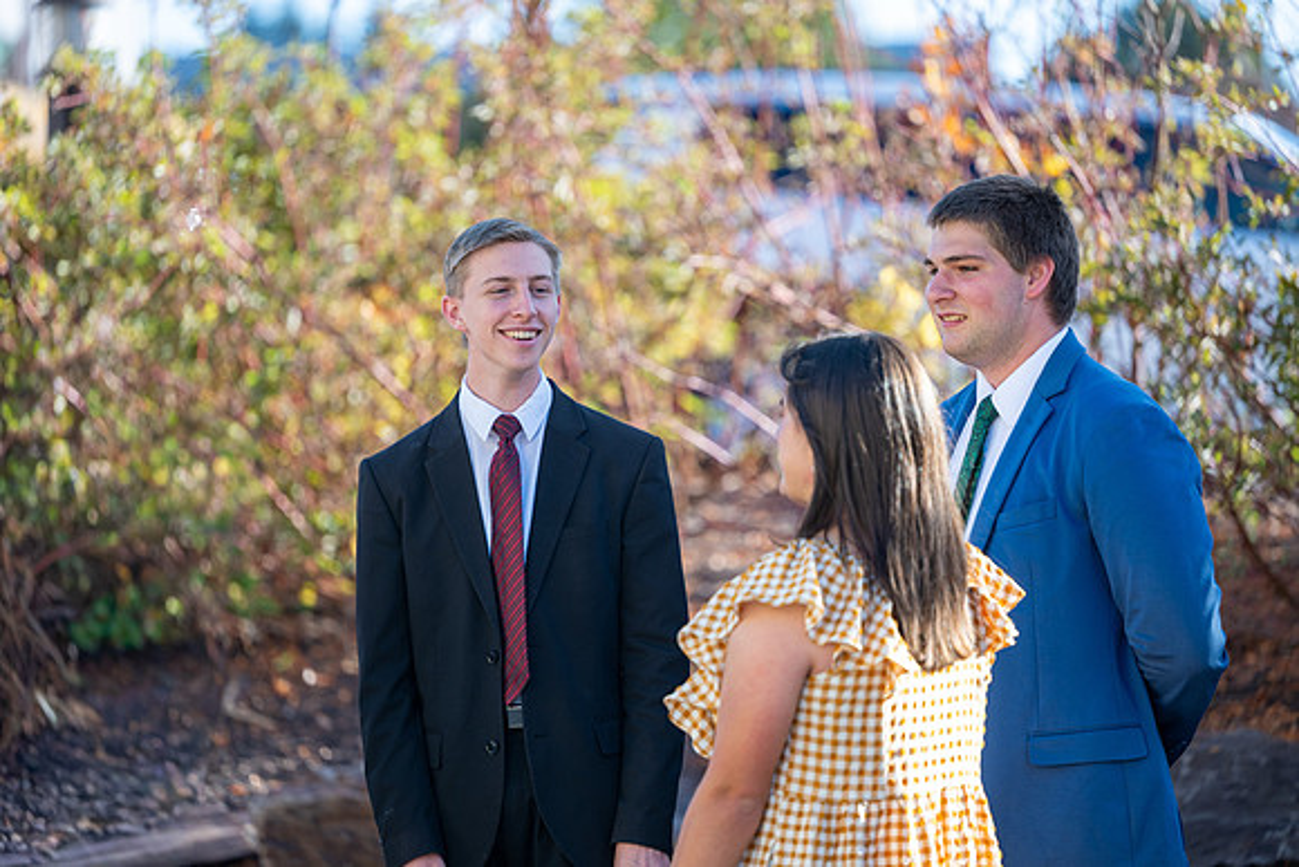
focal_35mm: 175
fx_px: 6316
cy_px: 434
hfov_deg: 11.7
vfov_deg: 7.9
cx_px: 649
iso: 160
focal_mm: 175
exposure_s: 1/640
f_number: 2.8
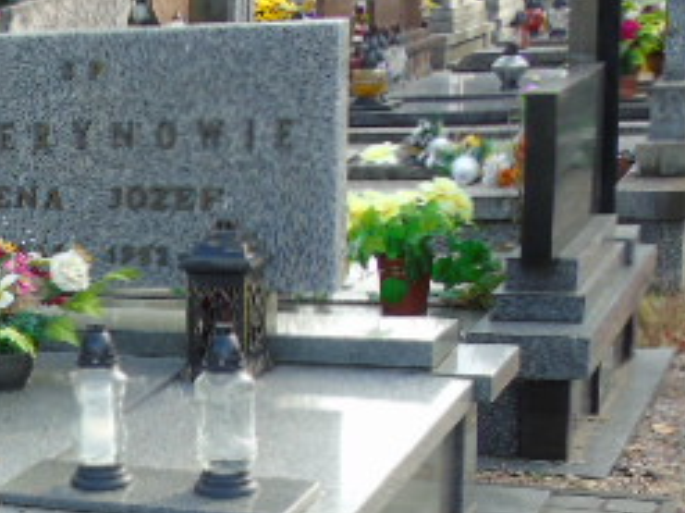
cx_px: -144
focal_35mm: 88
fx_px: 1741
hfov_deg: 20.7
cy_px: 546
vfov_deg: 16.3
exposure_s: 1/125
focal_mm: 6.1
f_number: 3.8
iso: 80
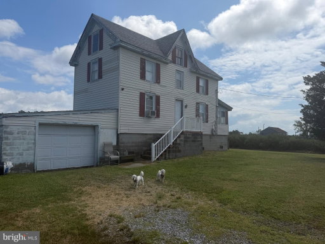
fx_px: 225
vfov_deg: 56.8
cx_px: 162
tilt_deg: +2.2
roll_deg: +0.7
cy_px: 122
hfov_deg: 71.6
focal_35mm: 24
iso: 80
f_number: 1.78
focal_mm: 6.76
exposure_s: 1/10309
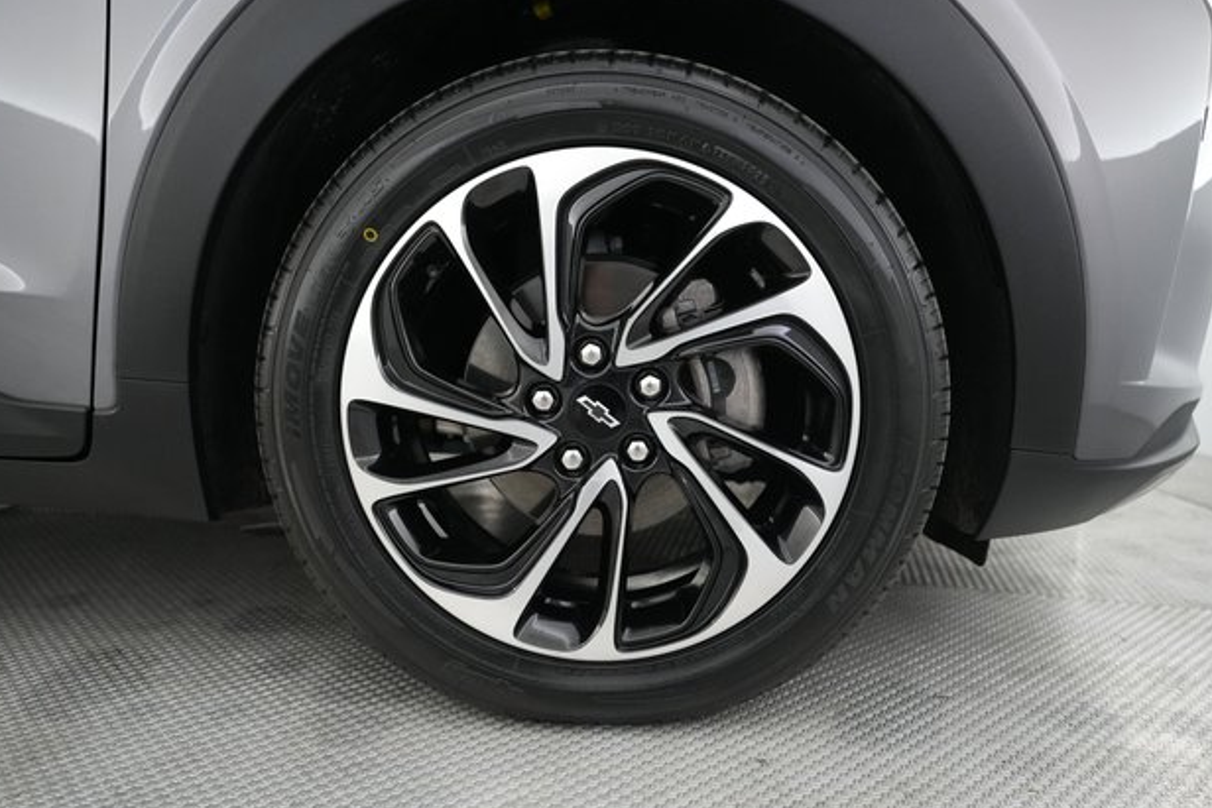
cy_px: 407
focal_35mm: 27
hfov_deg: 67.4
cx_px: 602
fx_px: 909
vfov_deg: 48.0
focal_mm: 26
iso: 6400
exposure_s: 1/160
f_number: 2.8
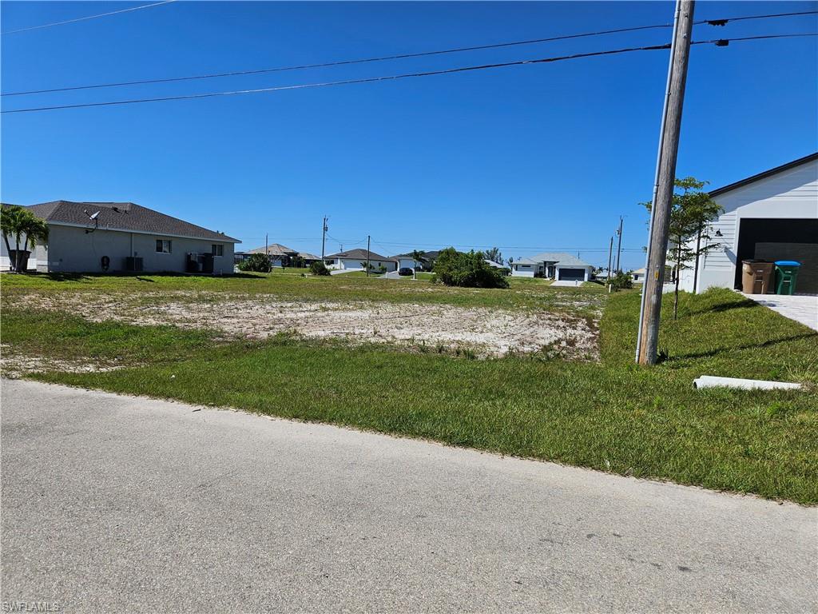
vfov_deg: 58.9
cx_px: 409
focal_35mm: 23
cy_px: 307
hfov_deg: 73.9
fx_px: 544
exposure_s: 1/3657
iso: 25
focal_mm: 5.4
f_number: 1.8
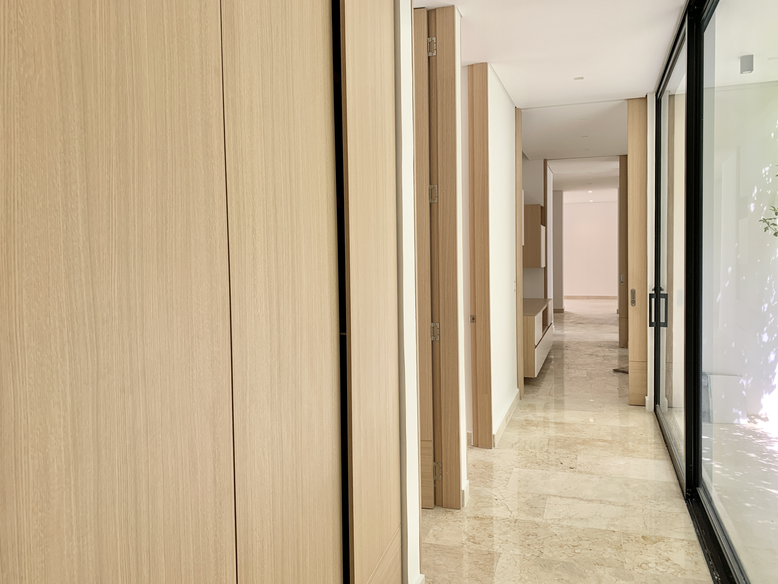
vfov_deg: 51.4
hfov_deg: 65.3
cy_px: 290
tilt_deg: -4.1
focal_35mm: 27
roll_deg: +1.6
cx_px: 389
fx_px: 607
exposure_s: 1/122
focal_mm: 4.25
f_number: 1.8
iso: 32
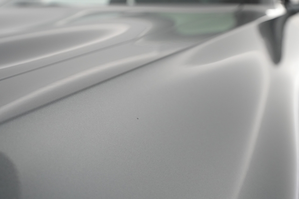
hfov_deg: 65.5
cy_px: 100
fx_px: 232
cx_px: 150
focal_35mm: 28
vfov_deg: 46.4
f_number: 5.6
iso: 3200
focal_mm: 28
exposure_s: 1/100
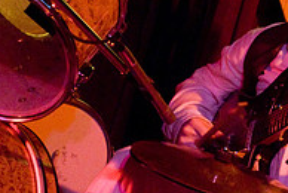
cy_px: 76
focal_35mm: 313
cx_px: 257
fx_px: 2508
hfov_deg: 6.6
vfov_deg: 4.4
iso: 1600
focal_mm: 70
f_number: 2.8
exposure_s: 1/60
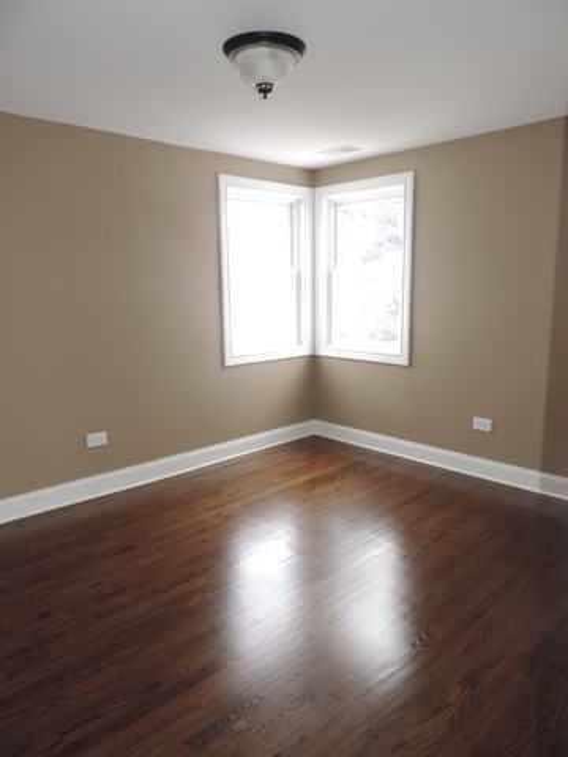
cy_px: 378
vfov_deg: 71.6
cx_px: 284
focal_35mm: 24
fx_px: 525
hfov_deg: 56.8
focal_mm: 4.3
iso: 80
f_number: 3
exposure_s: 1/30
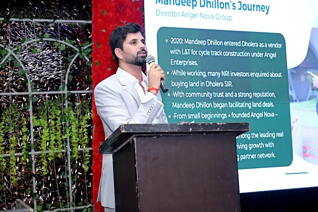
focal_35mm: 50
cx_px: 159
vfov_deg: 27.0
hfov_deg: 39.6
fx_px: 442
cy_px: 106
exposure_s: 1/200
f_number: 5
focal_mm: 50
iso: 1250
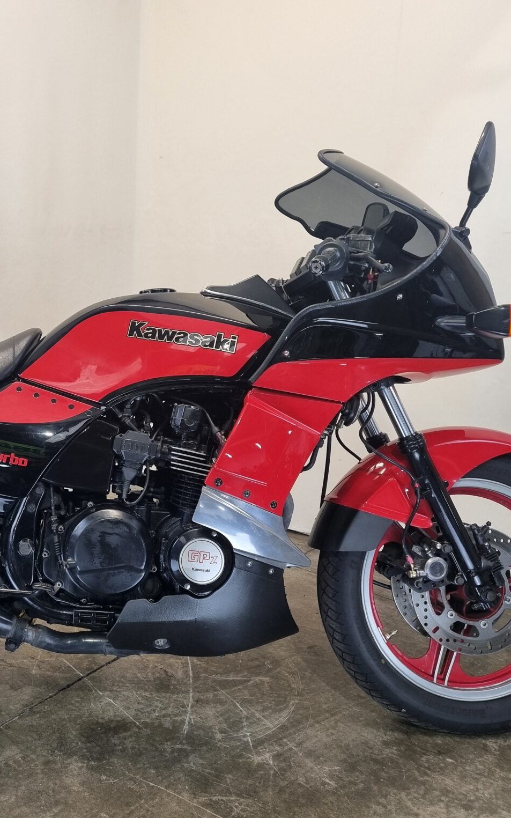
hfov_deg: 33.5
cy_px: 407
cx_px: 108
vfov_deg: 52.8
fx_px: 825
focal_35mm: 37
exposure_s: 1/100
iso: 80
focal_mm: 5.4
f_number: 1.8
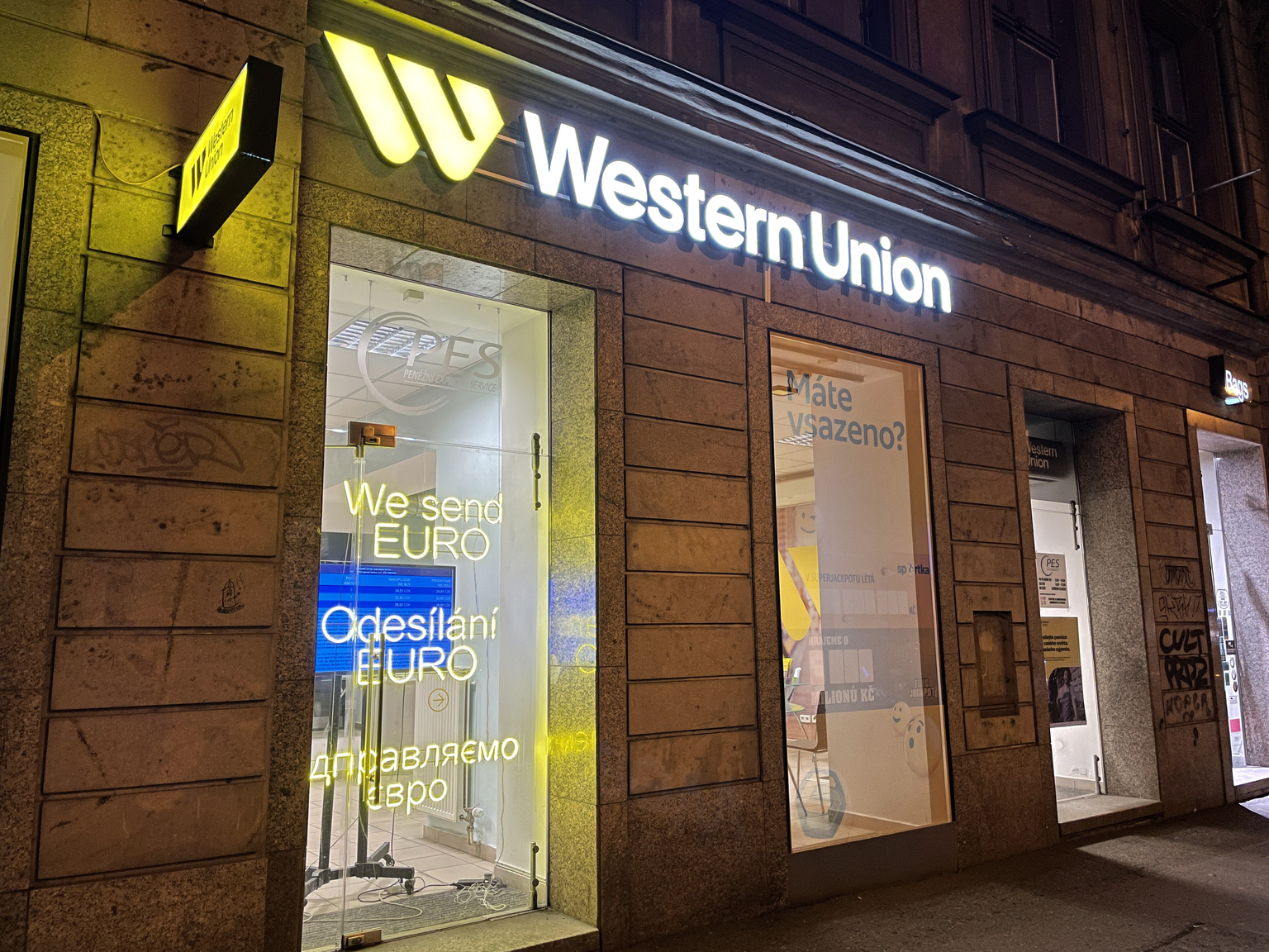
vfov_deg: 53.1
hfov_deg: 67.3
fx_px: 953
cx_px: 634
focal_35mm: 26
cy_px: 476
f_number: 1.6
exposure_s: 1/50
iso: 250
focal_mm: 4.2
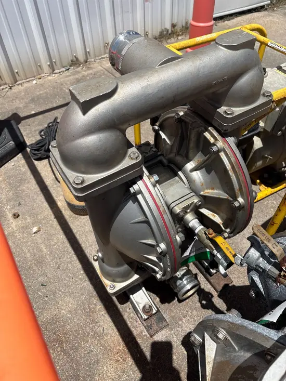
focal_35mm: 26
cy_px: 190
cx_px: 143
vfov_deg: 67.3
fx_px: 286
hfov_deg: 53.1
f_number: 1.6
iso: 50
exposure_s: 1/4329
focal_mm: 5.96
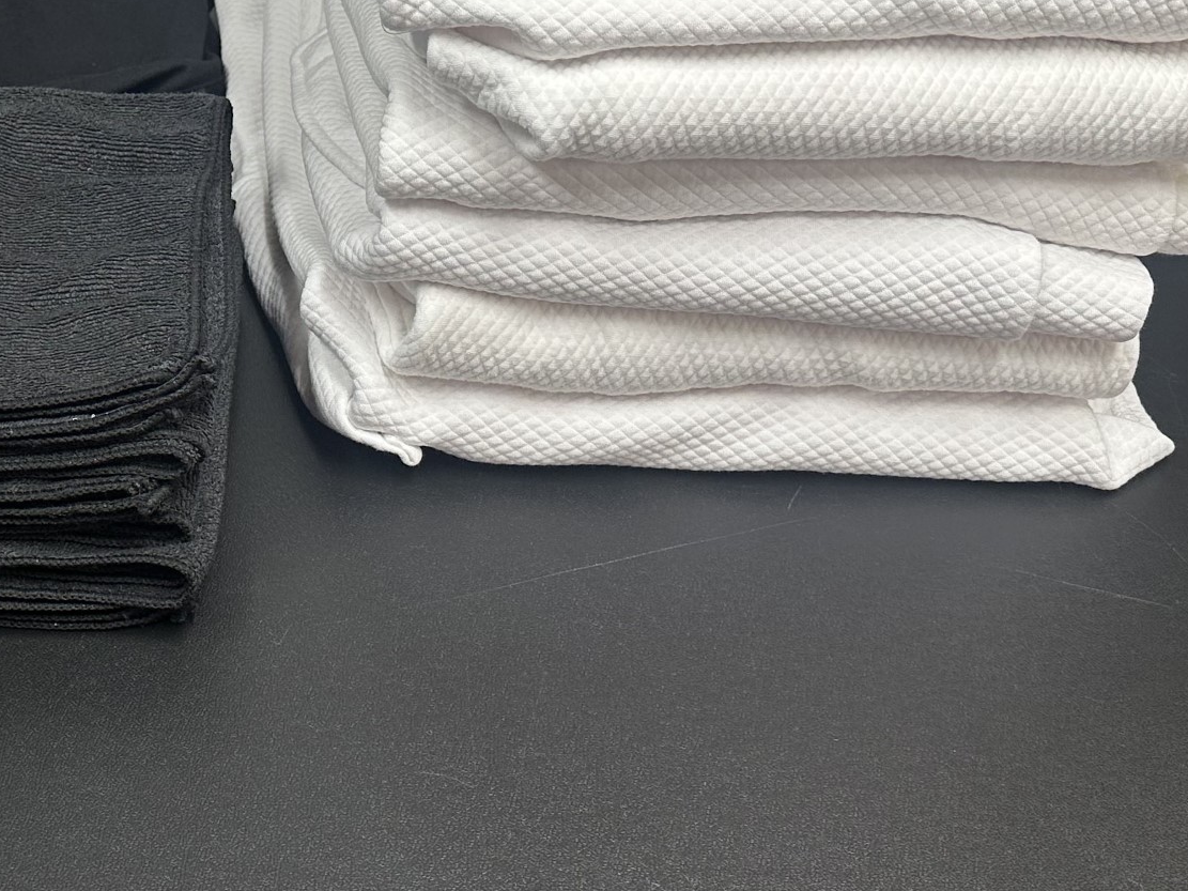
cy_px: 346
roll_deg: +0.4
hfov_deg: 34.3
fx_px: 1853
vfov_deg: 27.0
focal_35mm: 54
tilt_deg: -38.0
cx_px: 214
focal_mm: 6.86
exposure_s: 1/120
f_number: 1.78
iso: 125
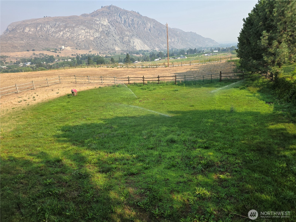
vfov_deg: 58.9
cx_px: 148
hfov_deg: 73.9
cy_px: 111
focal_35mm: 23
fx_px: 197
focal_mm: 6.25
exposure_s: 1/2993
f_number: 1.7
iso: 80
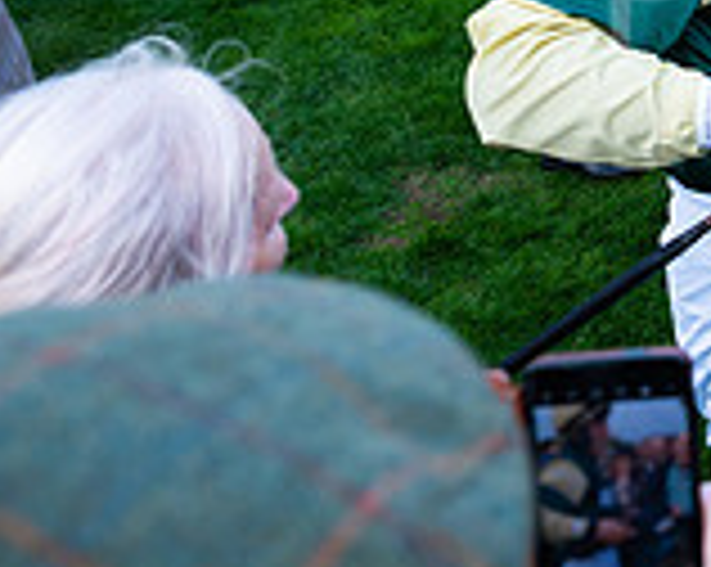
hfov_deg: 18.1
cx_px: 1192
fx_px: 1871
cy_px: -225
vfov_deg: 16.1
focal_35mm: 89
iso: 500
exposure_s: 1/800
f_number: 4
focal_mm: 24
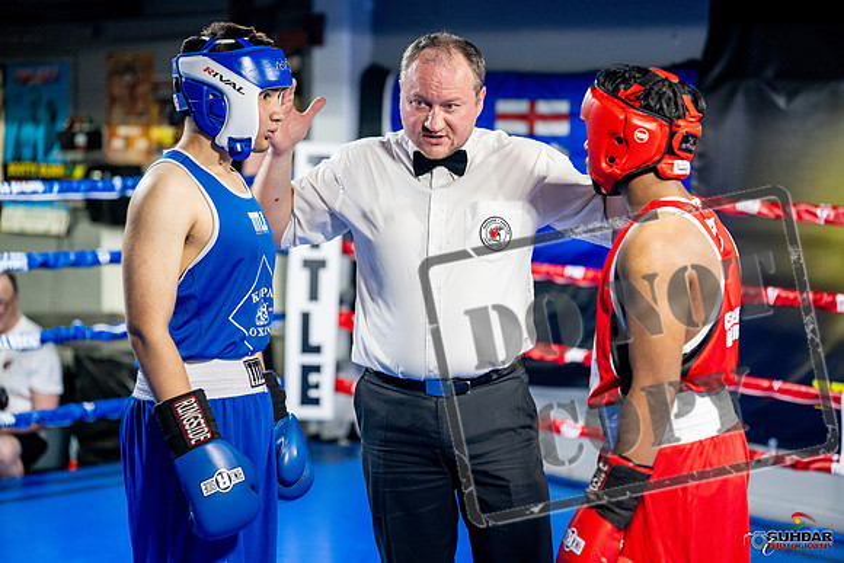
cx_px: 422
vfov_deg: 18.4
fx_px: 1735
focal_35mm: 74
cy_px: 282
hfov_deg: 27.3
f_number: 2
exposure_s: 1/800
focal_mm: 74
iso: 4000
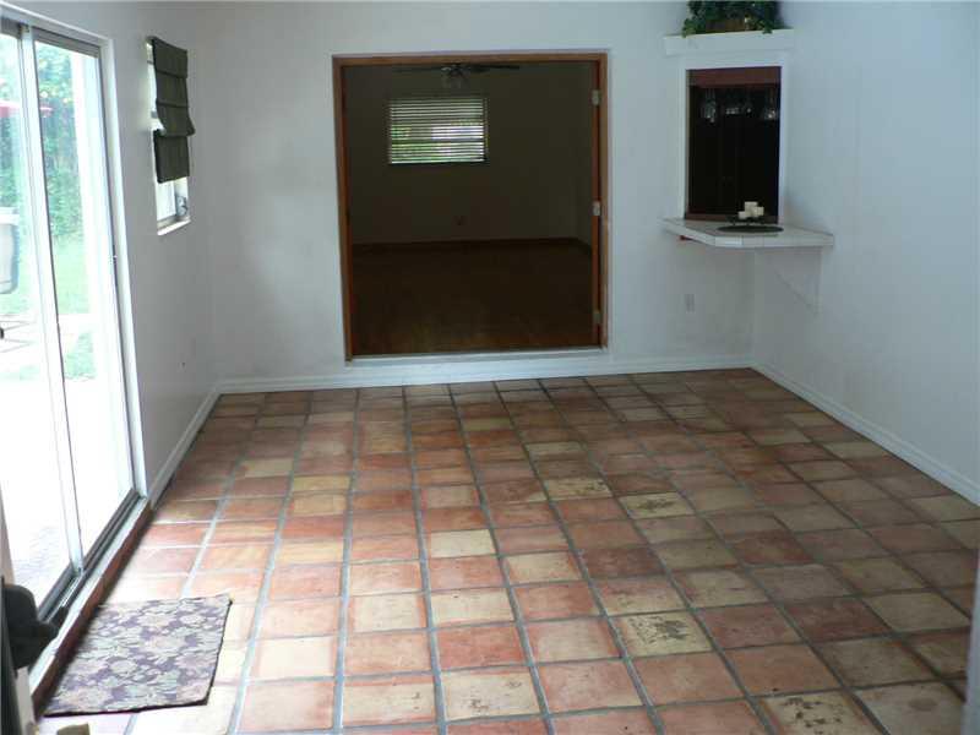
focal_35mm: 36
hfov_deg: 51.4
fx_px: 1019
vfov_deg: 39.7
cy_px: 368
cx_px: 490
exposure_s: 1/30
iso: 100
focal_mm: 6
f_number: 2.8
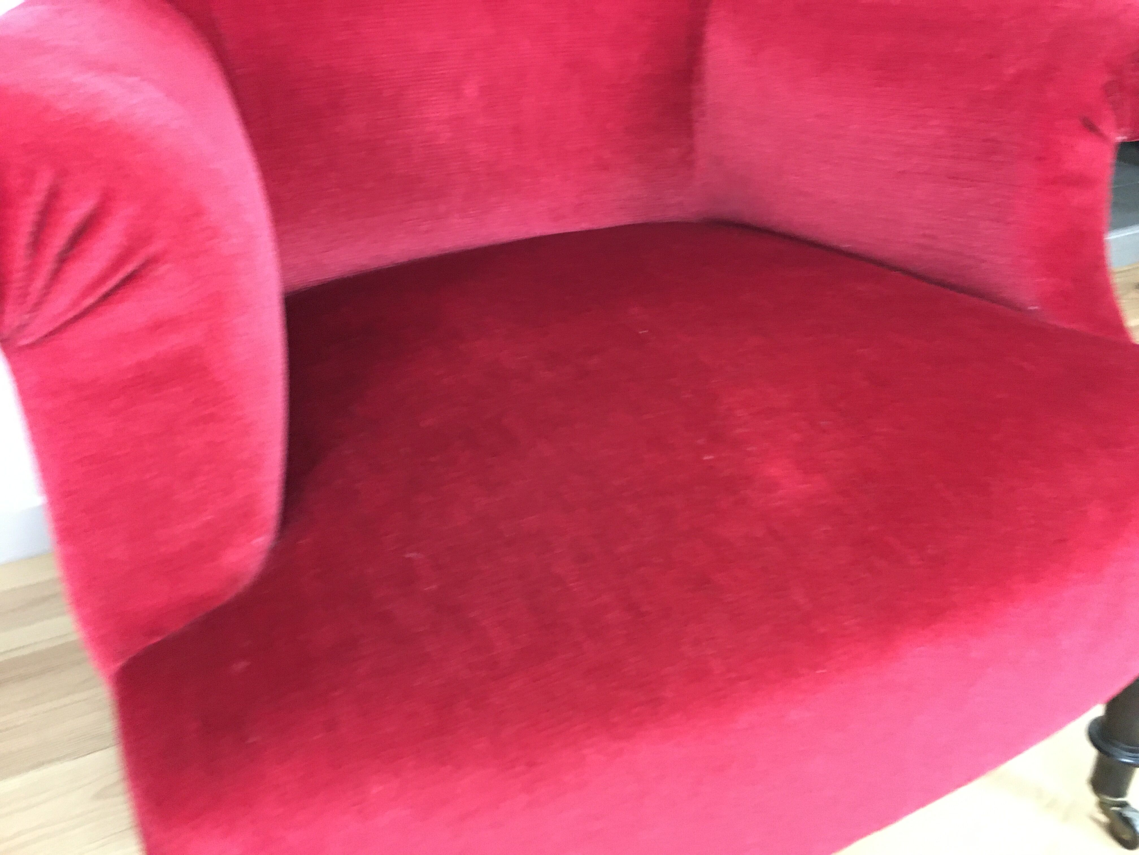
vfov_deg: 48.2
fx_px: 954
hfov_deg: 61.7
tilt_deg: -28.1
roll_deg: +3.3
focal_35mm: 29
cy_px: 428
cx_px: 570
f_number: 2.2
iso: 250
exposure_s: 1/17
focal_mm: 4.15
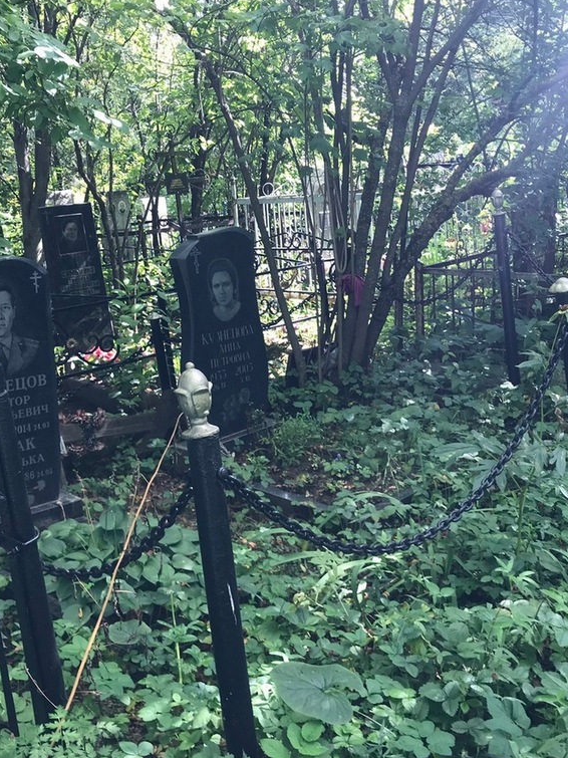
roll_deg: +2.6
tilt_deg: -11.1
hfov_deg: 37.7
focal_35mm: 38
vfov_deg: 49.0
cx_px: 311
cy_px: 382
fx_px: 832
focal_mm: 3.99
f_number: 1.8
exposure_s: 1/100
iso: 25
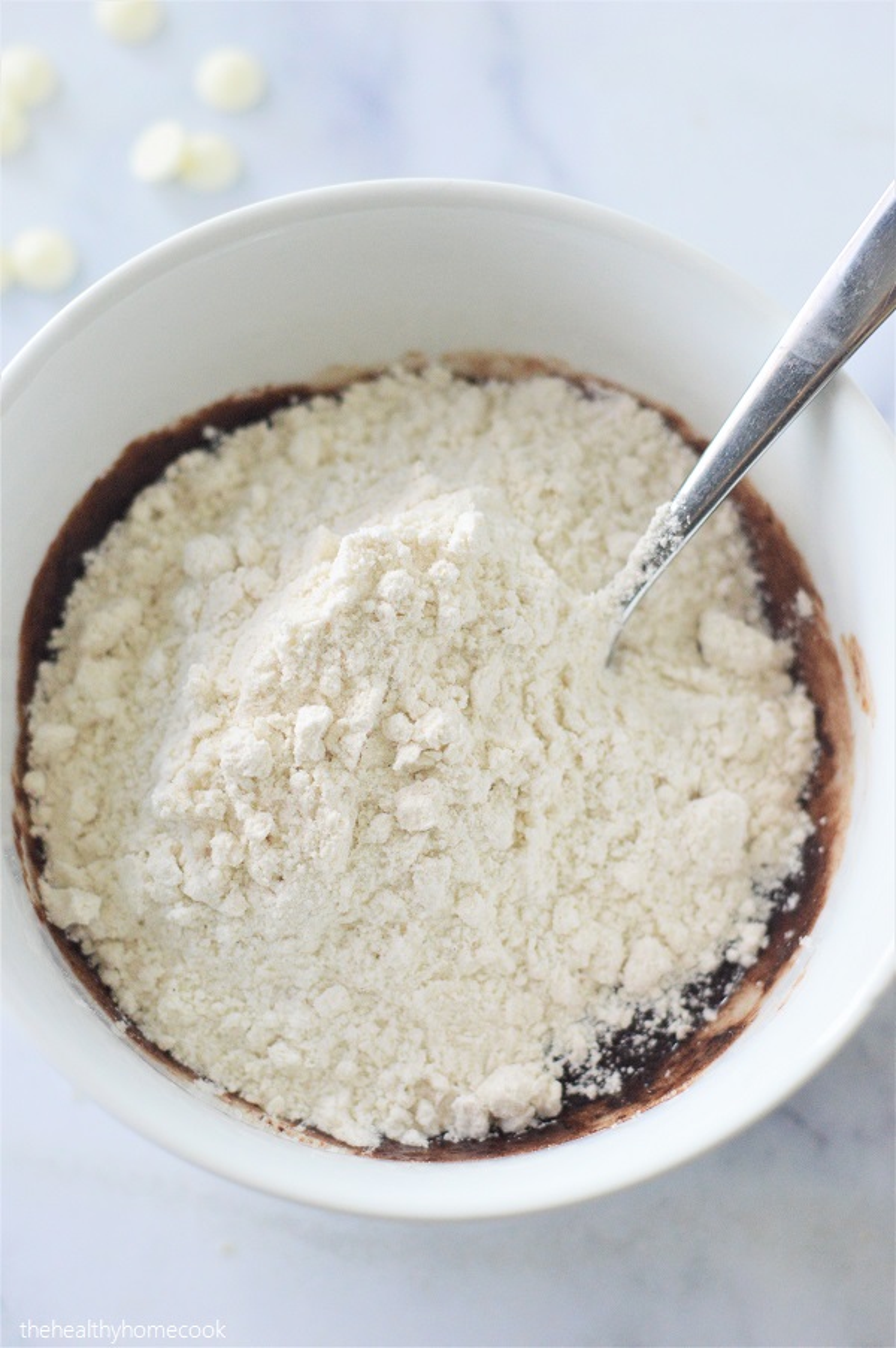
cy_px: 674
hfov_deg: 18.2
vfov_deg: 27.0
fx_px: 2804
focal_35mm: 75
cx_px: 448
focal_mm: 50
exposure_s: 1/500
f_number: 2.8
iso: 1400
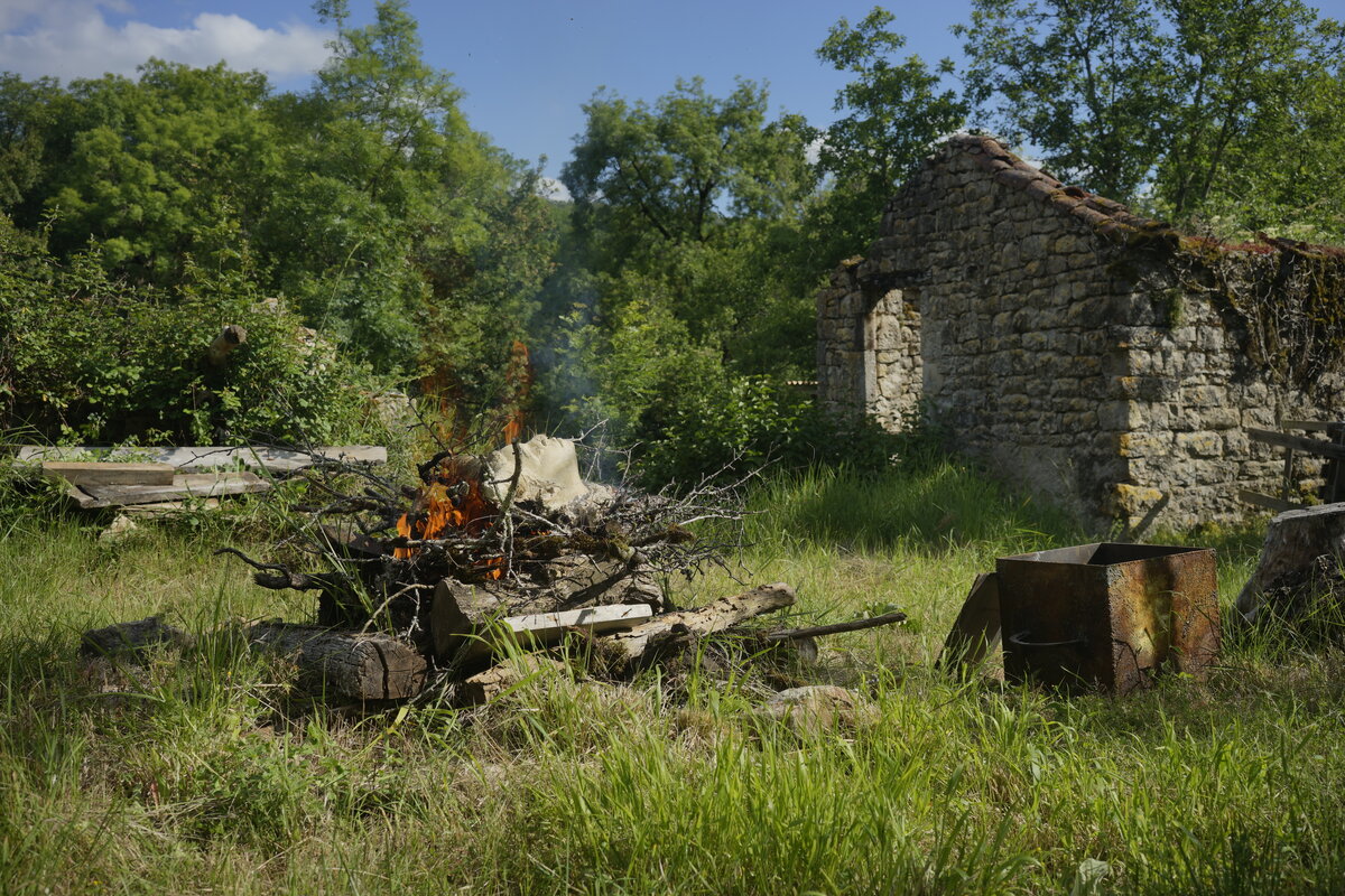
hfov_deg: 50.7
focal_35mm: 38
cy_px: 448
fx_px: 1420
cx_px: 672
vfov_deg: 35.1
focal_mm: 38
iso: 50
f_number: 5.6
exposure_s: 1/500
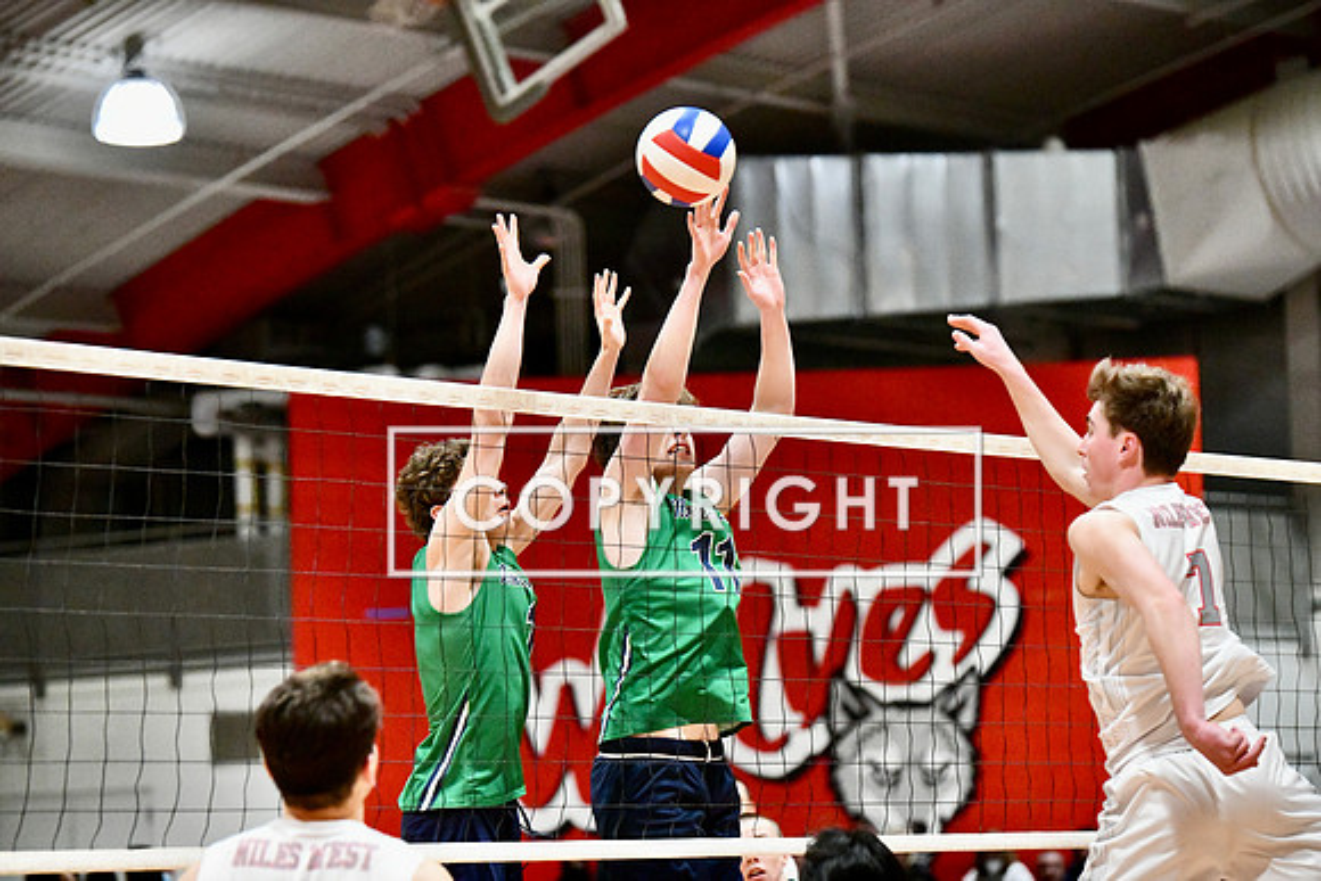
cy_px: 440
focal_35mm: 130
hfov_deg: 15.8
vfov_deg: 10.6
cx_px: 660
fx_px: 4771
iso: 20000
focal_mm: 130
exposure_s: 1/1000
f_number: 3.2
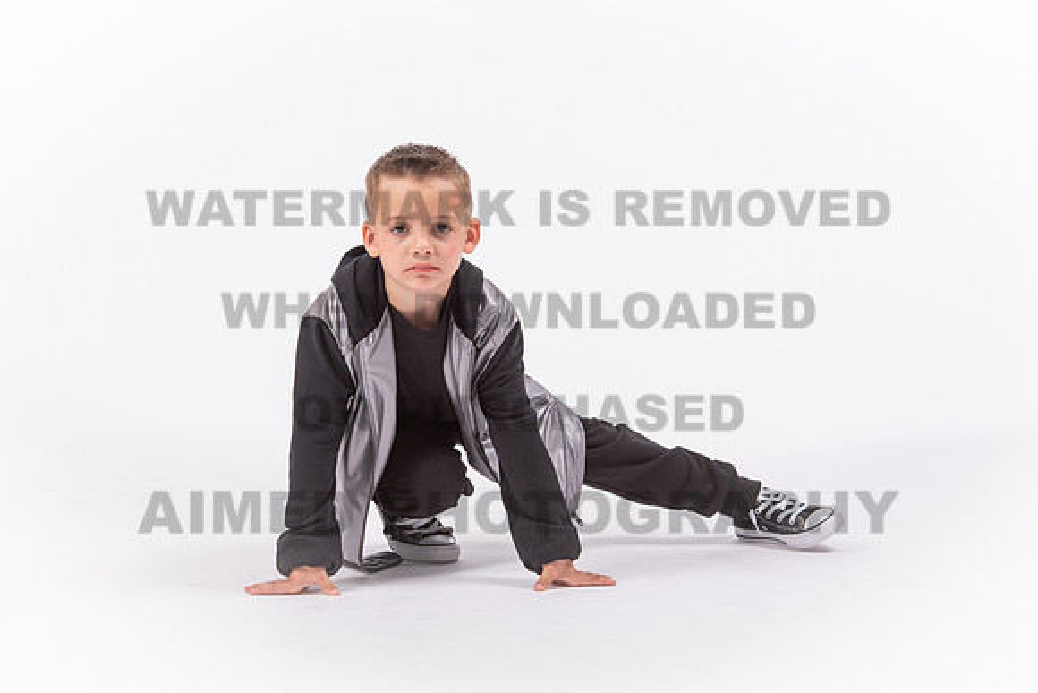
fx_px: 3838
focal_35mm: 133
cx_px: 519
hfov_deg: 15.4
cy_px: 346
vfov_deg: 10.3
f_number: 11
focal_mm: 130
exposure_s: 1/160
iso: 250
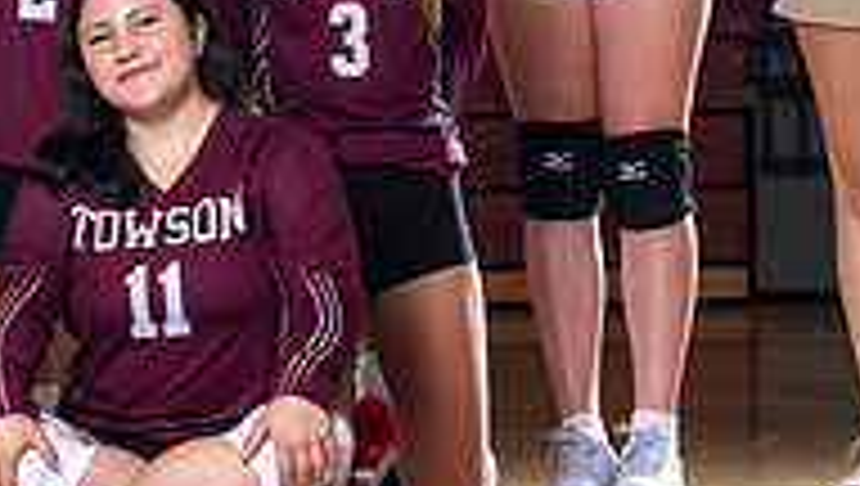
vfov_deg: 4.2
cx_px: -116
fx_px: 6667
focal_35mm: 292
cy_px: 1
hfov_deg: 7.3
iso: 640
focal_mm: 82
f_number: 8
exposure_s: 1/200
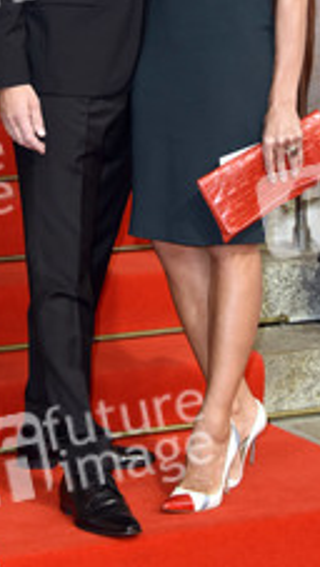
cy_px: 75
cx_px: 158
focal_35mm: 120
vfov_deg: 17.6
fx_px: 1807
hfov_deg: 10.1
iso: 800
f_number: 5.6
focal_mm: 65
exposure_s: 1/200
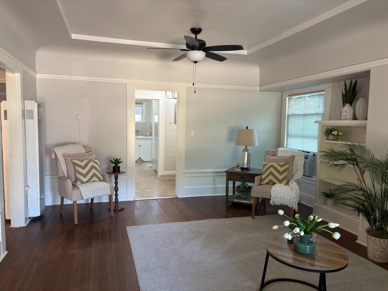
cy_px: 146
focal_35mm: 26
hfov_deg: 67.3
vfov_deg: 53.1
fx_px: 291
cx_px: 194
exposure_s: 1/60
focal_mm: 5.96
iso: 125
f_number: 1.6
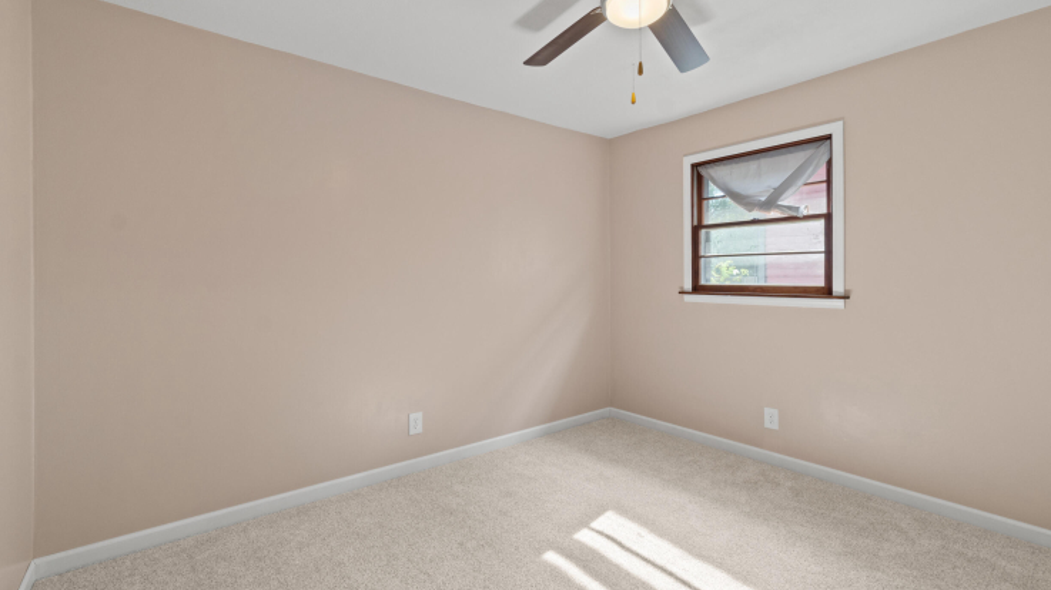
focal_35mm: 16
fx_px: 446
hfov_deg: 99.4
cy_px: 279
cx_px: 532
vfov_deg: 67.0
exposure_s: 1/5
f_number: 9
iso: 400
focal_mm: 10
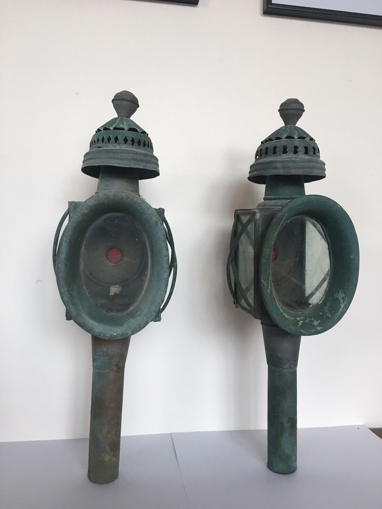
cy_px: 254
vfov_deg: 61.7
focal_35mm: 29
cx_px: 191
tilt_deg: -0.1
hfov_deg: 48.2
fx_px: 427
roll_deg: -1.8
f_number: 2.2
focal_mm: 4.15
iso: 100
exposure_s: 1/33
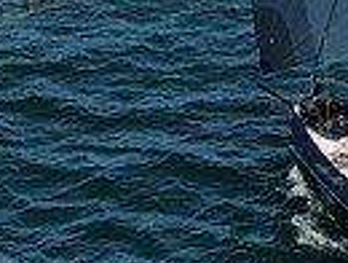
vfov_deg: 6.8
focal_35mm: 214
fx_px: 2155
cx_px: 332
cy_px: -189
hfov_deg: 9.2
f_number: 3.8
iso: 100
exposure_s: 1/1250
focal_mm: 8.6
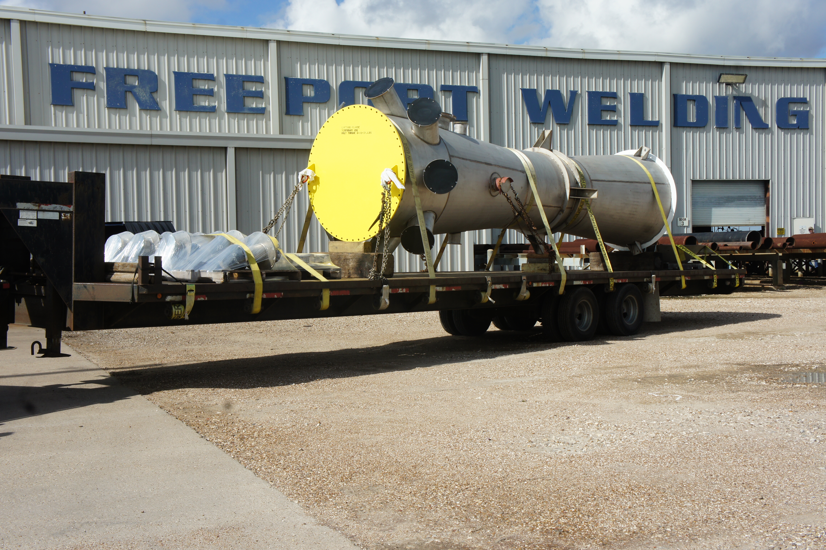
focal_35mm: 46
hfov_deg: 42.3
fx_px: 1066
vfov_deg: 28.9
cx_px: 413
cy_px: 275
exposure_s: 1/250
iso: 200
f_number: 13
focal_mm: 31
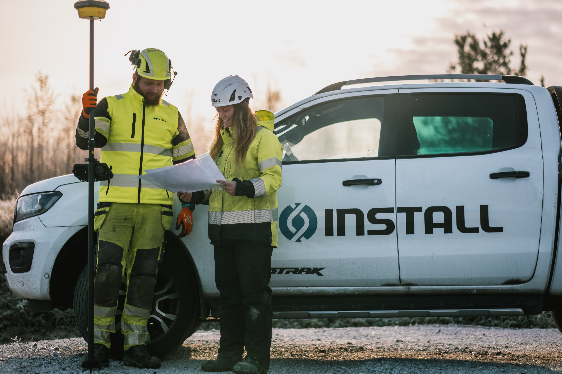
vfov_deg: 16.3
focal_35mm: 84
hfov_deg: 24.2
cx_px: 281
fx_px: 1311
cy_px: 187
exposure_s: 1/8000
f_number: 1.2
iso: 160
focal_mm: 56
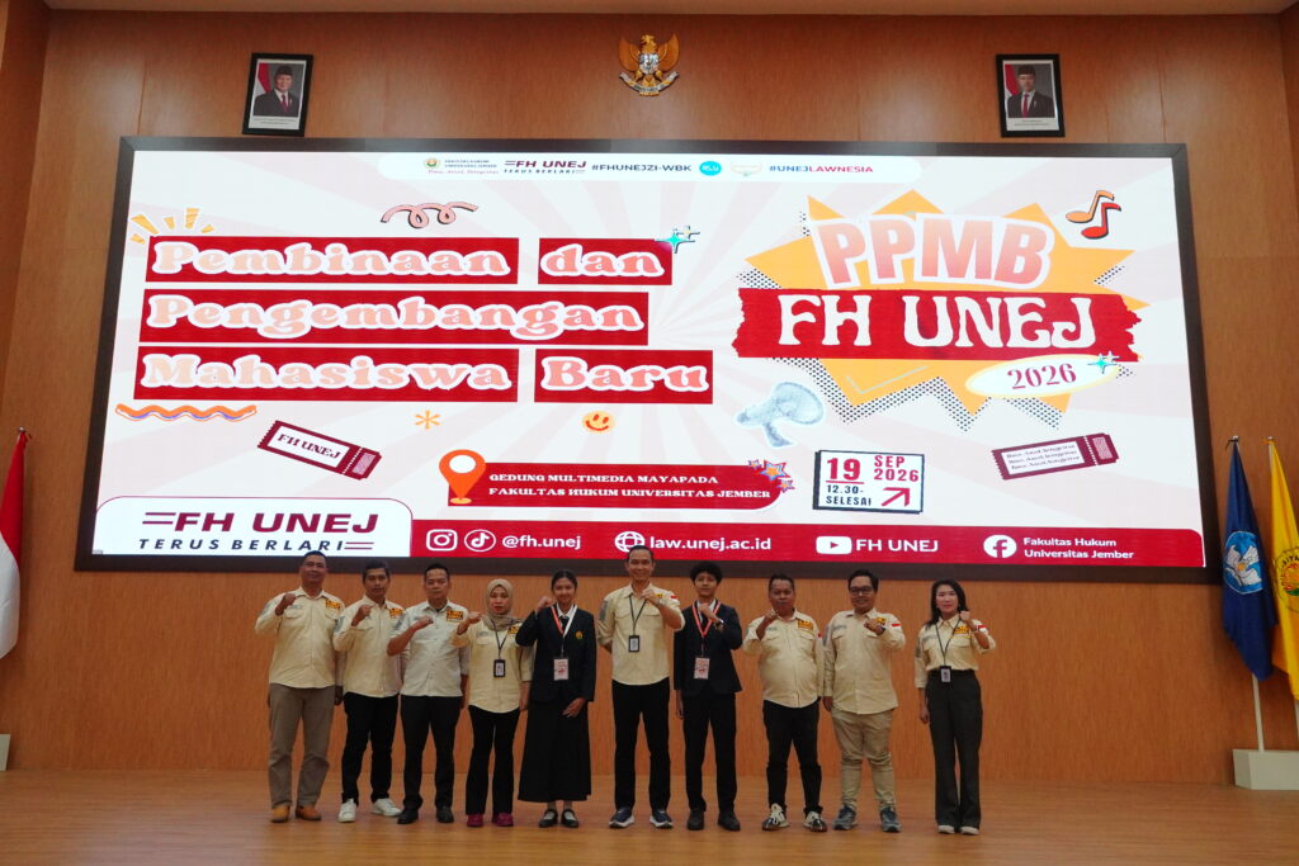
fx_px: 1083
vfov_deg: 43.6
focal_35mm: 30
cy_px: 433
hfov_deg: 61.9
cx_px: 650
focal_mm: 20
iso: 3200
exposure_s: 1/125
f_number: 5.6
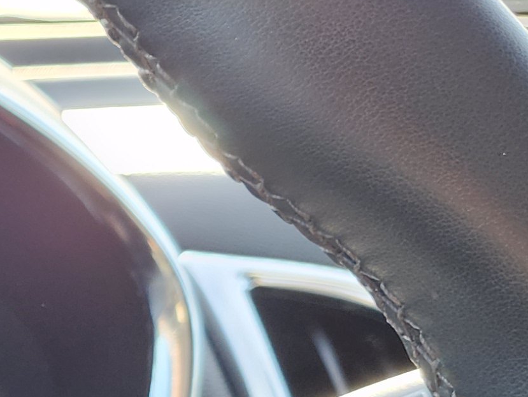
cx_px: -520
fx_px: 1693
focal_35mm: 111
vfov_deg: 12.3
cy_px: 689
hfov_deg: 14.7
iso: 100
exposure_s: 1/180
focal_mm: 5.54
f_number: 1.8
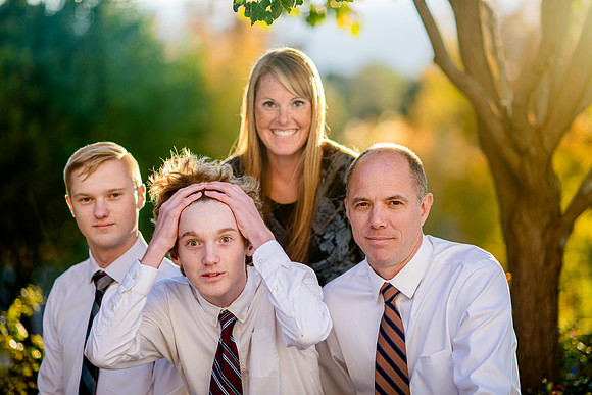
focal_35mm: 107
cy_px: 198
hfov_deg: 19.1
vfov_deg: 12.8
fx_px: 1758
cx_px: 296
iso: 200
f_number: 2
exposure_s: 1/500
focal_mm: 105
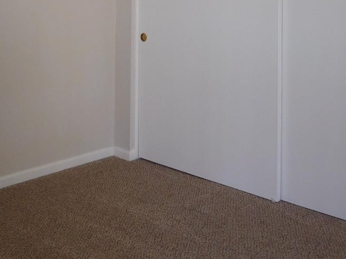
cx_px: 164
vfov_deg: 24.1
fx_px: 570
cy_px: -20
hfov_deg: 33.8
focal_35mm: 57
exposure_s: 1/30
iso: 125
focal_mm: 4.5
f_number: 3.4
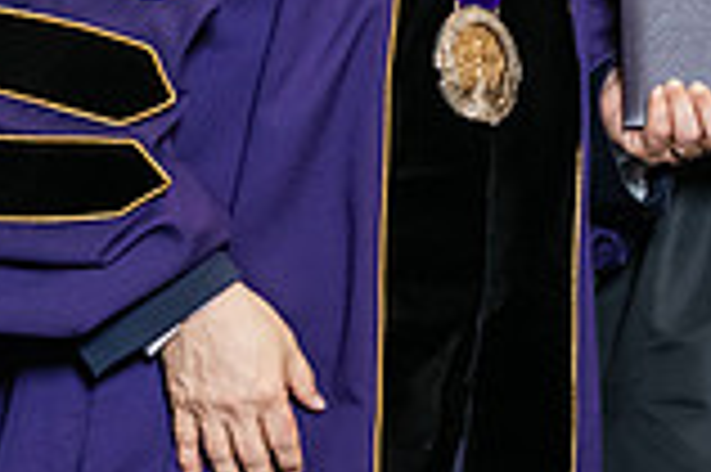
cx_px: 513
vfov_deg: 5.6
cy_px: -119
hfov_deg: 8.5
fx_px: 4794
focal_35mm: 243
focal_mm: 66
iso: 2500
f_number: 5
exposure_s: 1/200
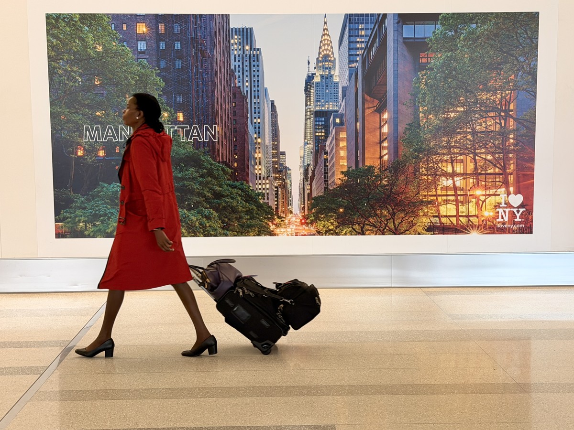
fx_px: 796
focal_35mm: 48
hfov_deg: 39.7
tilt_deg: -5.3
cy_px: 215
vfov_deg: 30.3
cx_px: 287
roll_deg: +0.0
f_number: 1.78
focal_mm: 6.76
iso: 80
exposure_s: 1/64
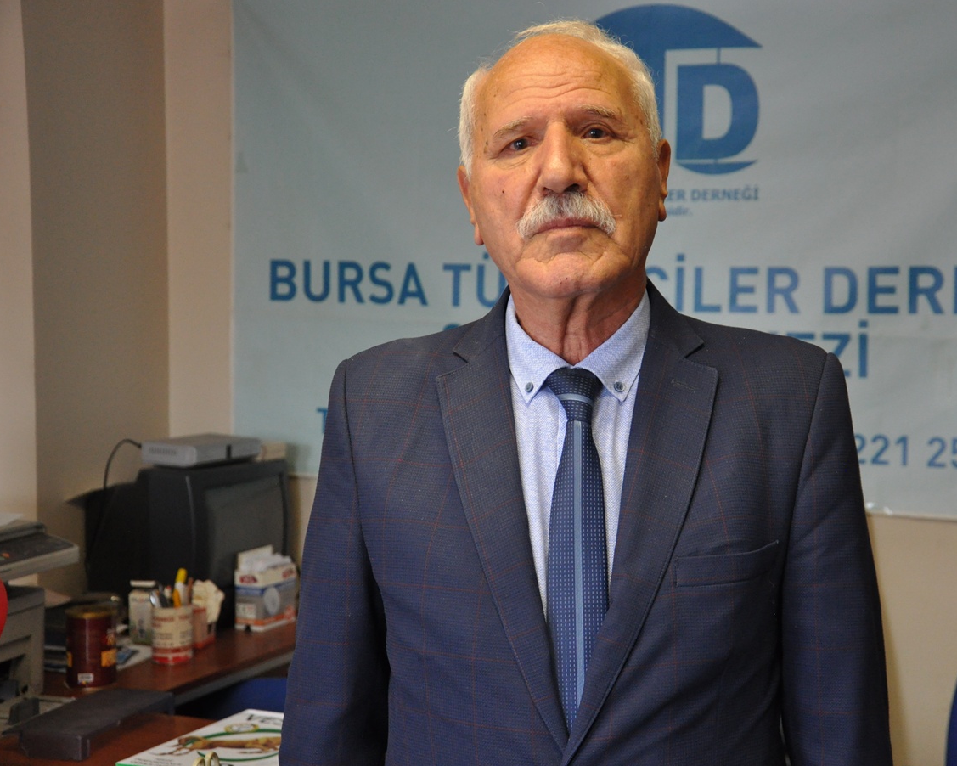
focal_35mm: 58
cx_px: 562
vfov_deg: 26.2
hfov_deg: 32.4
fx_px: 1643
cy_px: 385
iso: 1400
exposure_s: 1/30
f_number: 4.2
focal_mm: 34
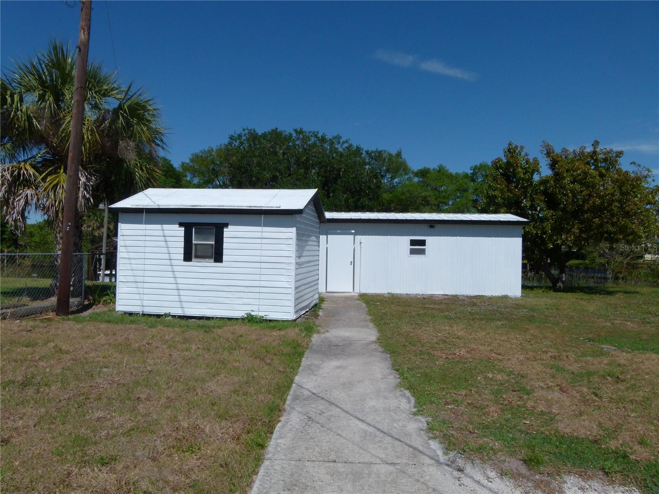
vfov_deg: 54.9
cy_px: 247
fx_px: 476
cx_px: 330
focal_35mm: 25
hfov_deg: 69.4
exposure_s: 1/2000
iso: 100
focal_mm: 4.5
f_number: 4
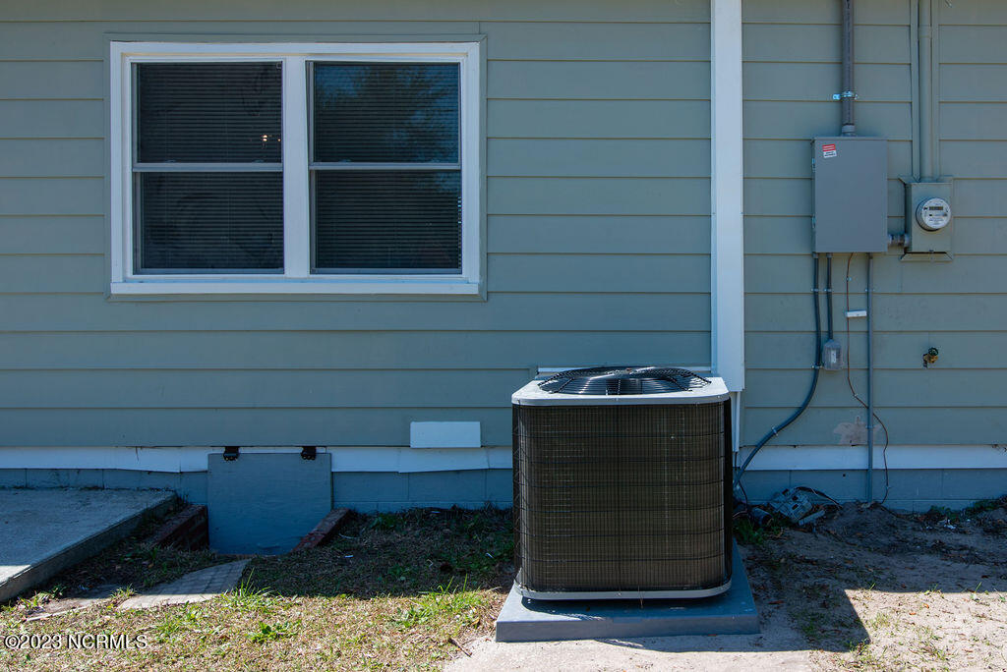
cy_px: 279
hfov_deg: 58.0
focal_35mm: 32
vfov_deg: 41.5
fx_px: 885
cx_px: 670
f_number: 7.1
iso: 320
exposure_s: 1/320
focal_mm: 20
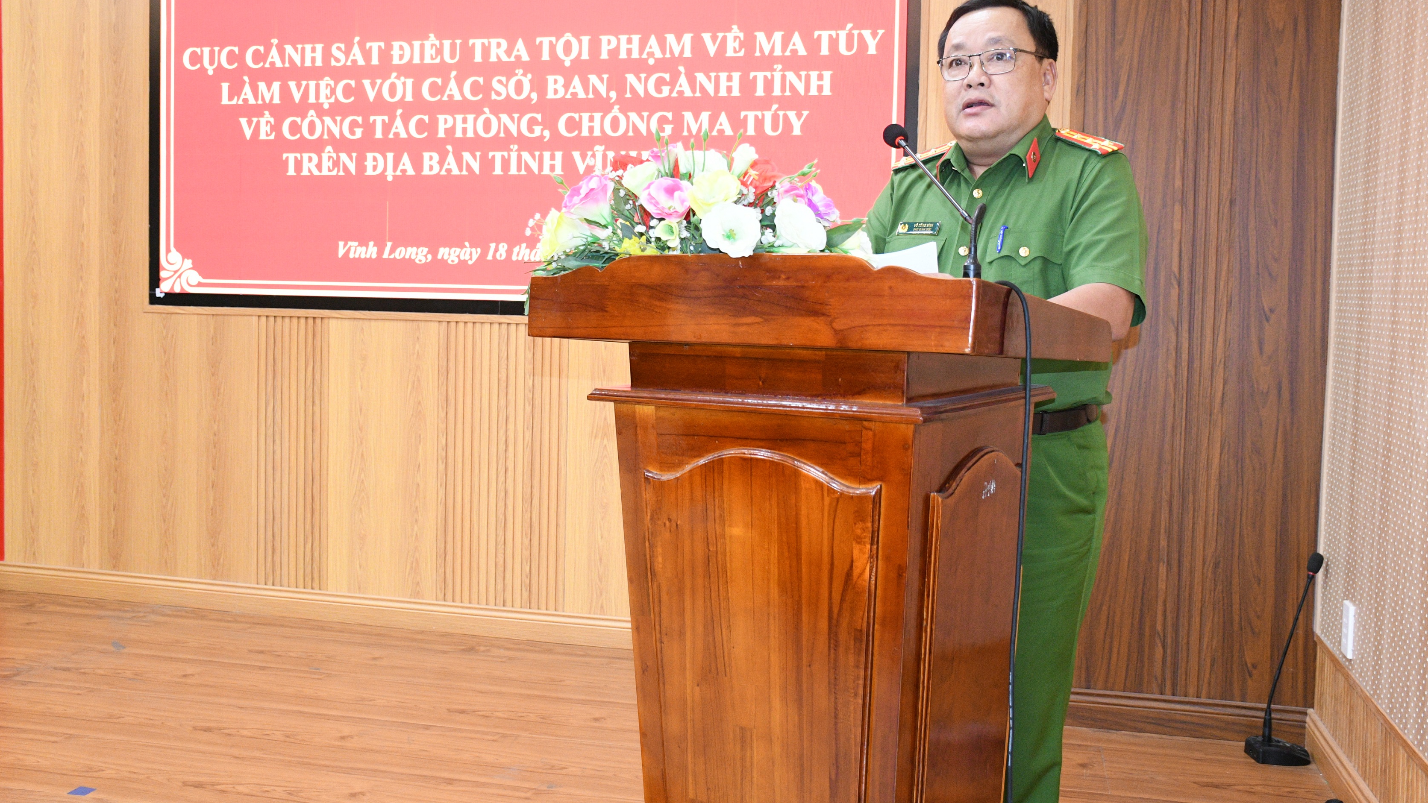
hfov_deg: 56.6
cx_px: 708
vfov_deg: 33.6
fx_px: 1325
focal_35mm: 35
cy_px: 334
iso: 2500
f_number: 3.5
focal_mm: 22
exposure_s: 1/100
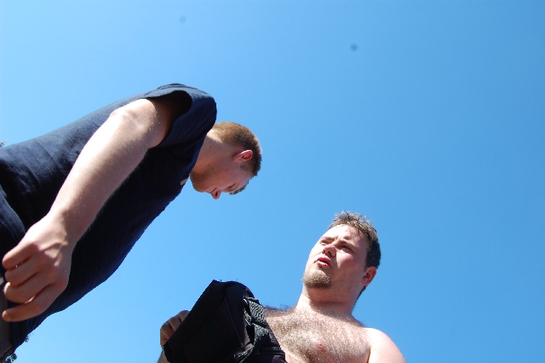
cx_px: 272
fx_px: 499
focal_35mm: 33
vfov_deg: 39.9
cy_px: 182
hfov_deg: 57.2
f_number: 8
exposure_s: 1/250
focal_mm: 22
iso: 200
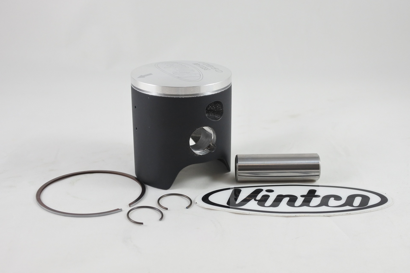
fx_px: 478
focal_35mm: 42
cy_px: 136
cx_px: 205
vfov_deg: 31.9
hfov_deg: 46.4
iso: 450
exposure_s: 1/125
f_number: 4.2
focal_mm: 15.7
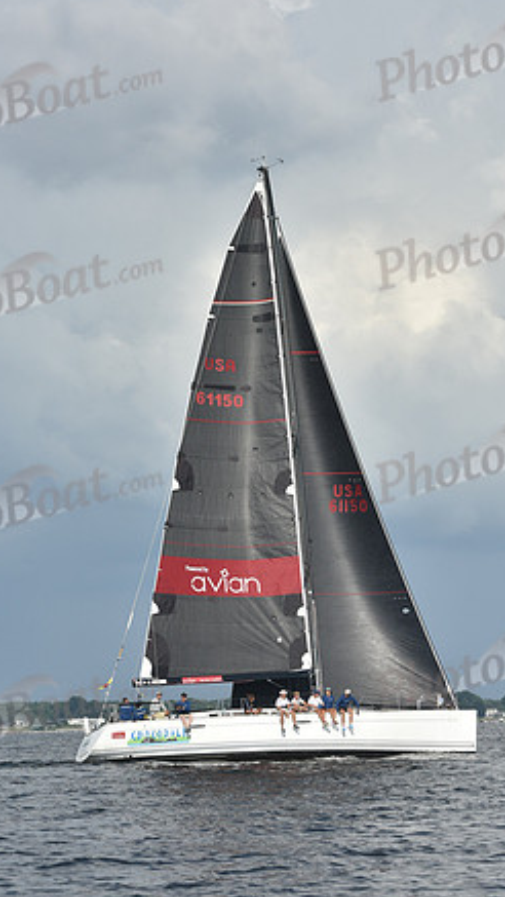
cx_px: 270
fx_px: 3474
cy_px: 374
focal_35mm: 146
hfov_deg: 8.3
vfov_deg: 14.7
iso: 250
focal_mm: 105
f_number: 9
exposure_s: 1/1250
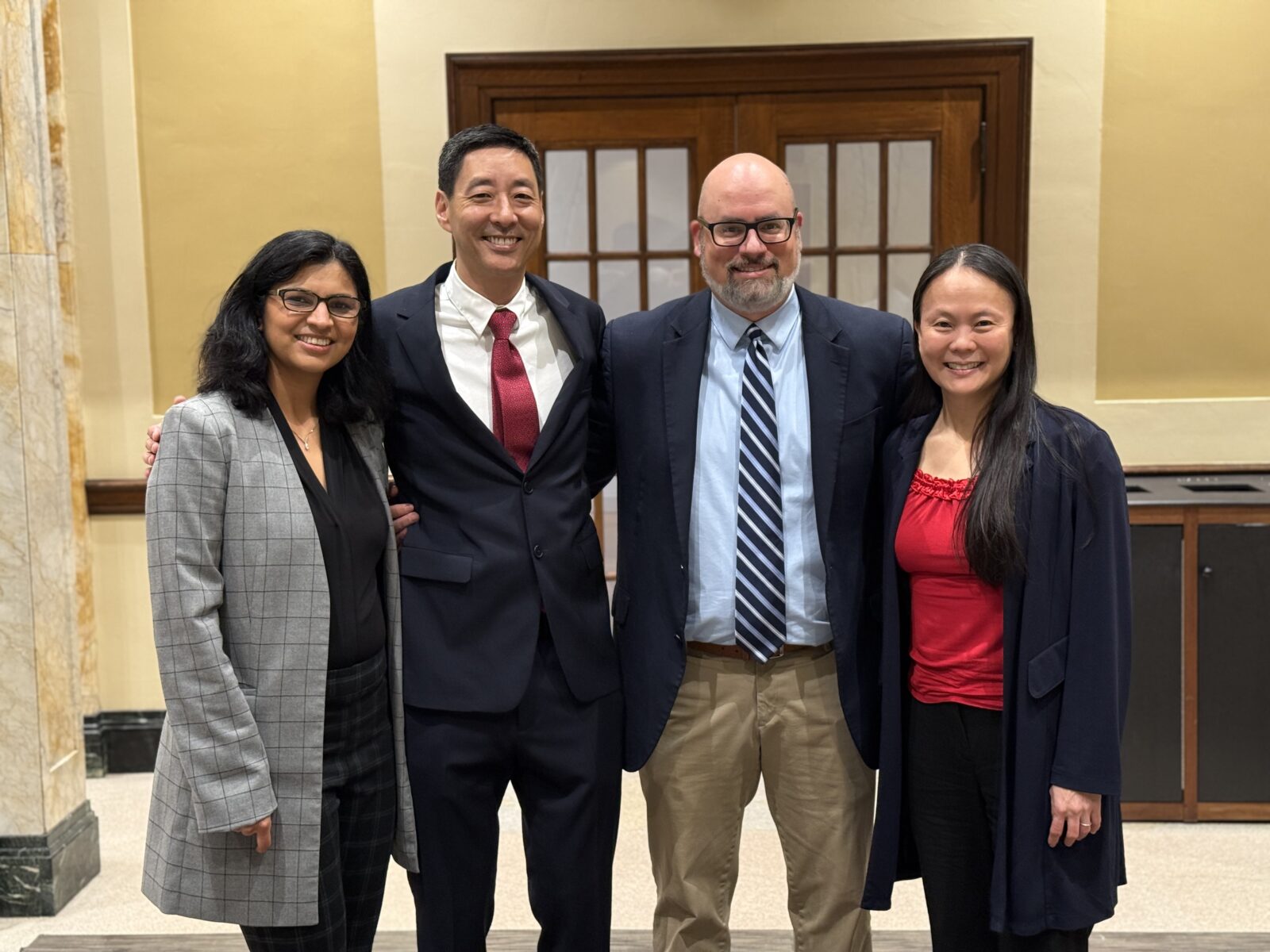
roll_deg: +0.6
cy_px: 476
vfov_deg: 30.3
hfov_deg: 39.7
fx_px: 1761
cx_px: 635
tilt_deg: -5.4
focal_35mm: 48
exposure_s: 1/120
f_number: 1.78
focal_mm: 6.76
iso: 250
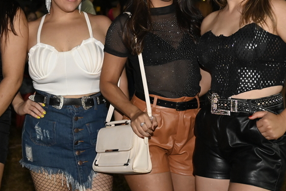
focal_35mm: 73
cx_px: 112
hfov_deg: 27.6
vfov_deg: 18.6
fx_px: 580
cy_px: 64
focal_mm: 38
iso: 6400
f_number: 4
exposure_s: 1/60
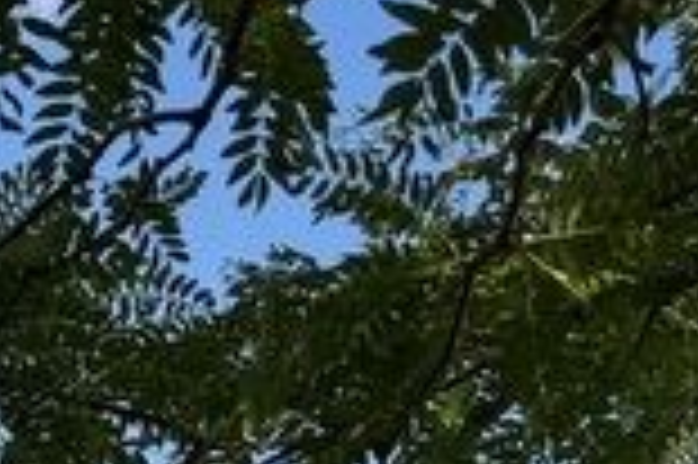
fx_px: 2498
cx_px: -266
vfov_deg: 9.6
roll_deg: -2.6
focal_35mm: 129
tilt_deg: -2.5
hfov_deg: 15.0
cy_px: 1036
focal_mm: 6.76
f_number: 1.78
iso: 80
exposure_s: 1/3145
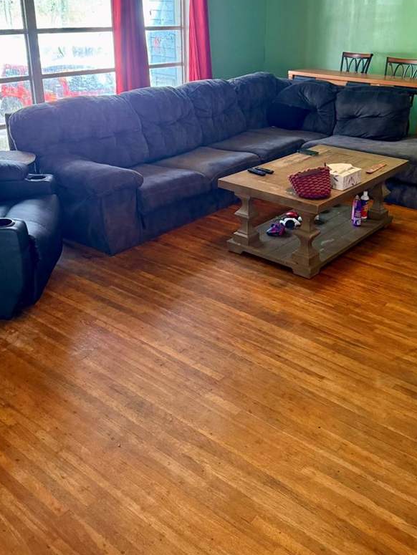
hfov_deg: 42.8
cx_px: 246
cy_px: 227
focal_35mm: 33
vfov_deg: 55.0
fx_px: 530
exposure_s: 1/60
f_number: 1.78
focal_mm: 6.76
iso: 500
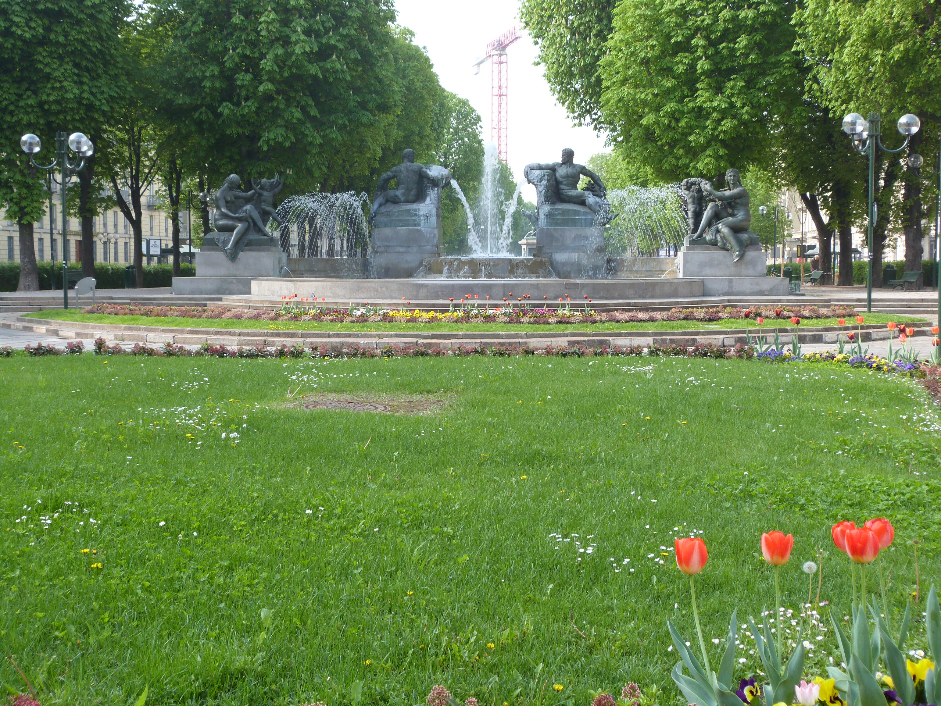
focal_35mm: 42
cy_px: 353
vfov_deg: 34.3
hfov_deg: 44.8
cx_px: 470
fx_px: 1142
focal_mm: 7.4
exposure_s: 1/125
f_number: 4
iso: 100
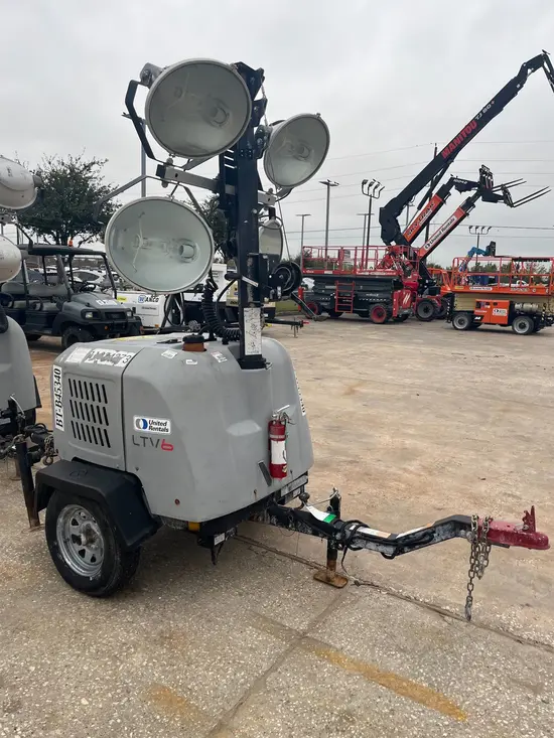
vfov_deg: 67.3
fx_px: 555
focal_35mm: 26
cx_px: 277
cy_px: 369
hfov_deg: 53.1
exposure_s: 1/527
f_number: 1.6
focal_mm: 5.1
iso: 50
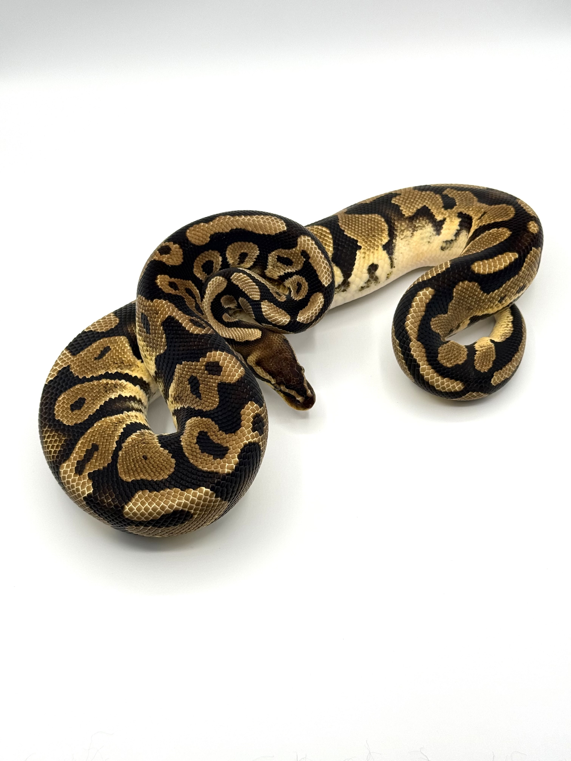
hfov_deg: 30.3
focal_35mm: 48
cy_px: 380
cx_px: 286
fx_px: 1056
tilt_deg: -54.5
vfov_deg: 39.7
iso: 64
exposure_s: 1/541
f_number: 1.78
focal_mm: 6.76
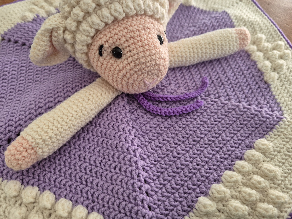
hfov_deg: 61.6
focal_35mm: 29
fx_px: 245
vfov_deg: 48.2
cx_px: 134
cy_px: 103
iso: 200
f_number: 1.8
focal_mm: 5.4
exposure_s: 1/100
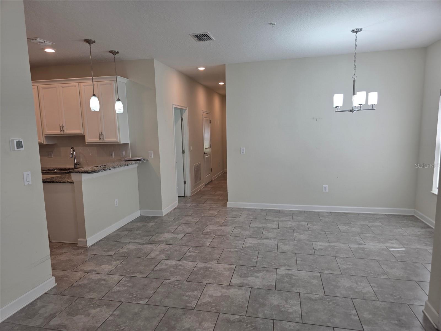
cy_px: 166
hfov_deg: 73.9
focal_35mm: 23
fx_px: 293
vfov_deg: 58.9
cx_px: 220
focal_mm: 6.3
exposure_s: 1/120
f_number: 1.7
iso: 50
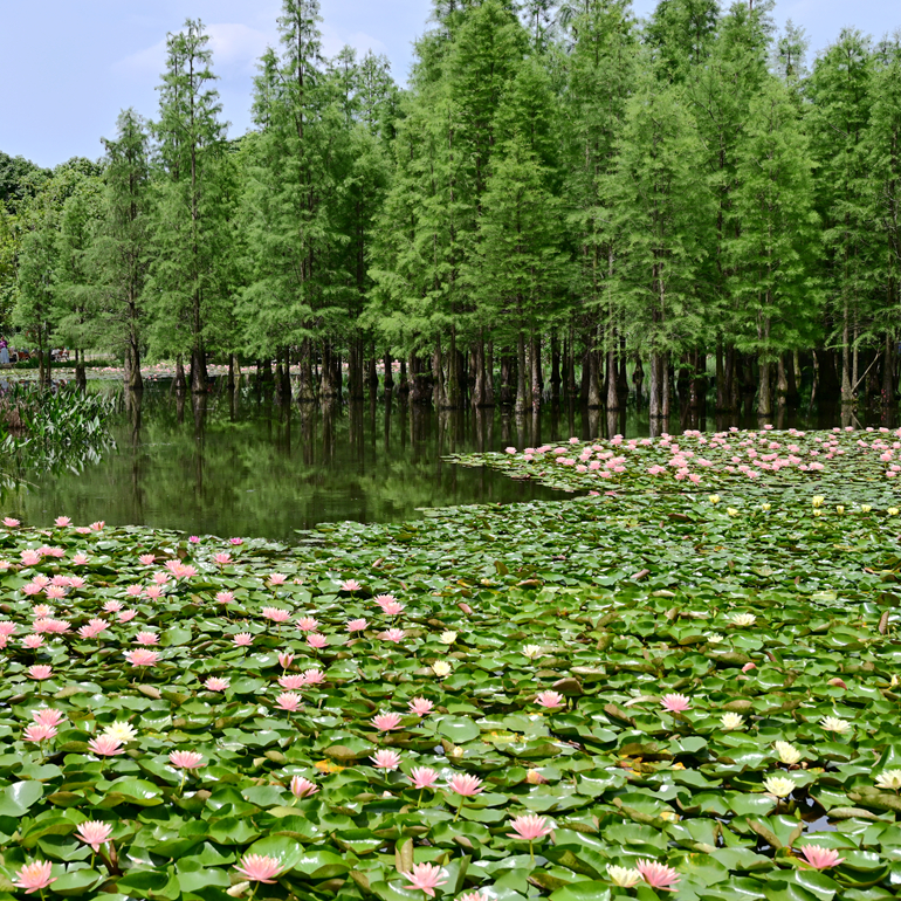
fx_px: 1561
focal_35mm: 53
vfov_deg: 32.2
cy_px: 458
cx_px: 263
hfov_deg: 31.8
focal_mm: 40
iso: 100
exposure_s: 1/160
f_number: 8
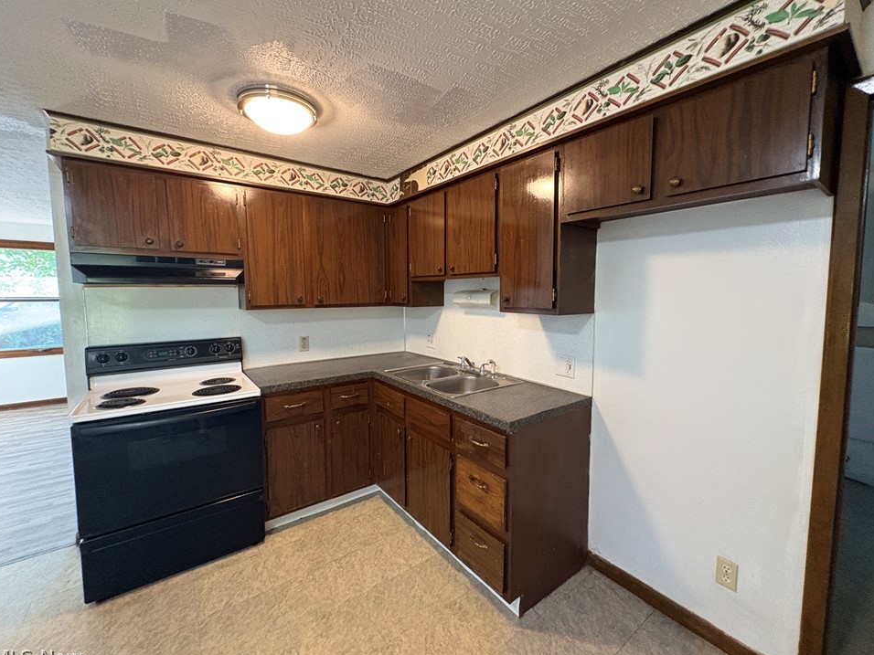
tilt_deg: -3.3
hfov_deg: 98.1
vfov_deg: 81.7
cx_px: 455
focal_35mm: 15
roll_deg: +0.7
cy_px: 322
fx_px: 379
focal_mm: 2.22
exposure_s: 1/40
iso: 640
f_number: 2.2
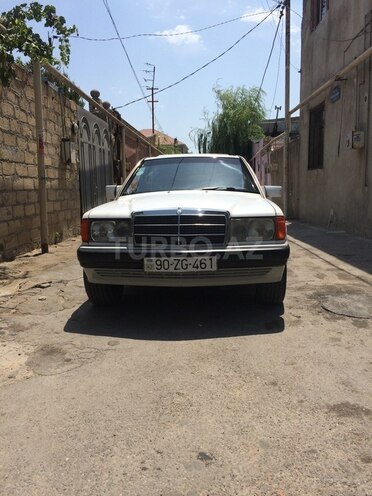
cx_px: 186
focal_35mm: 29
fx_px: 416
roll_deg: +2.8
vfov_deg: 61.7
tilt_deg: -11.3
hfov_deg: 48.2
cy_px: 248
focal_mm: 4.15
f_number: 2.2
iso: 32
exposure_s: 1/3165
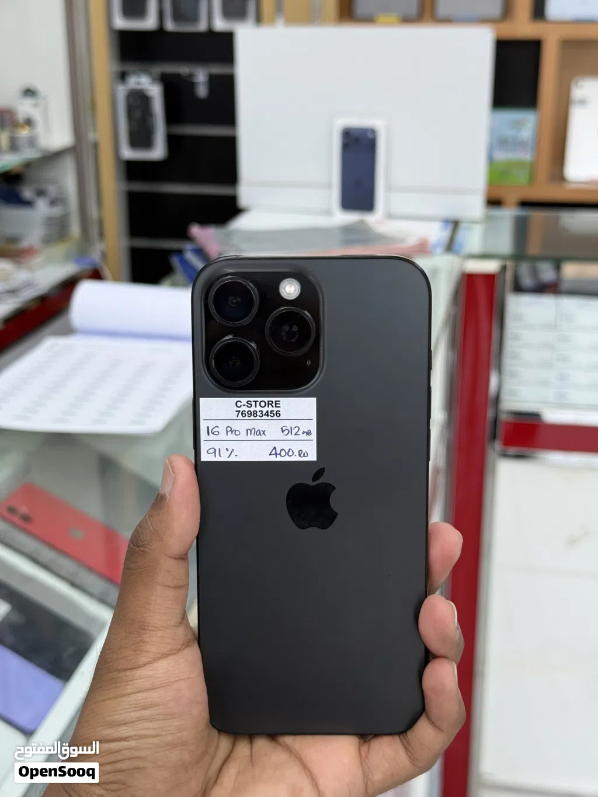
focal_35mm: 48
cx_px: 299
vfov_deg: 39.7
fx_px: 1105
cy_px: 398
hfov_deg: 30.3
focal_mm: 6.76
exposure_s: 1/407
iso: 64
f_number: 1.78
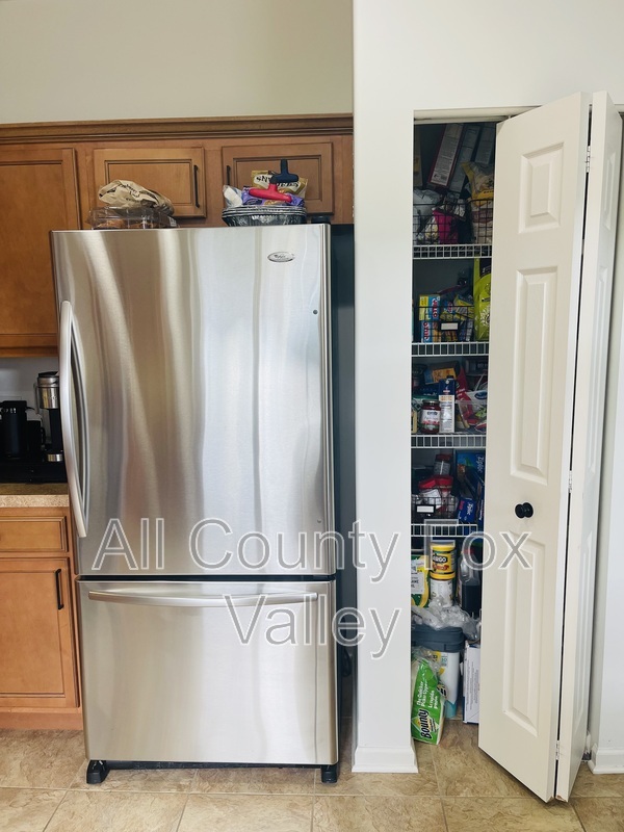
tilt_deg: -8.0
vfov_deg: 69.4
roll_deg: +0.9
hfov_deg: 54.9
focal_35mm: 25
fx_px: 601
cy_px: 416
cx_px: 312
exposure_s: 1/120
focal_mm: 5.1
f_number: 1.6
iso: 80
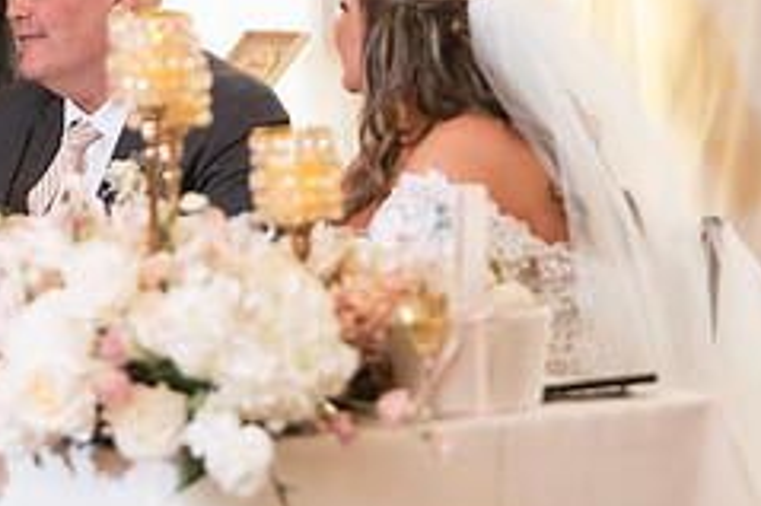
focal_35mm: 279
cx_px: -60
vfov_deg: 4.9
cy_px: -59
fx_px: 5893
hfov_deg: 7.3
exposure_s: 1/200
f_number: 2.8
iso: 4000
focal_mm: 115
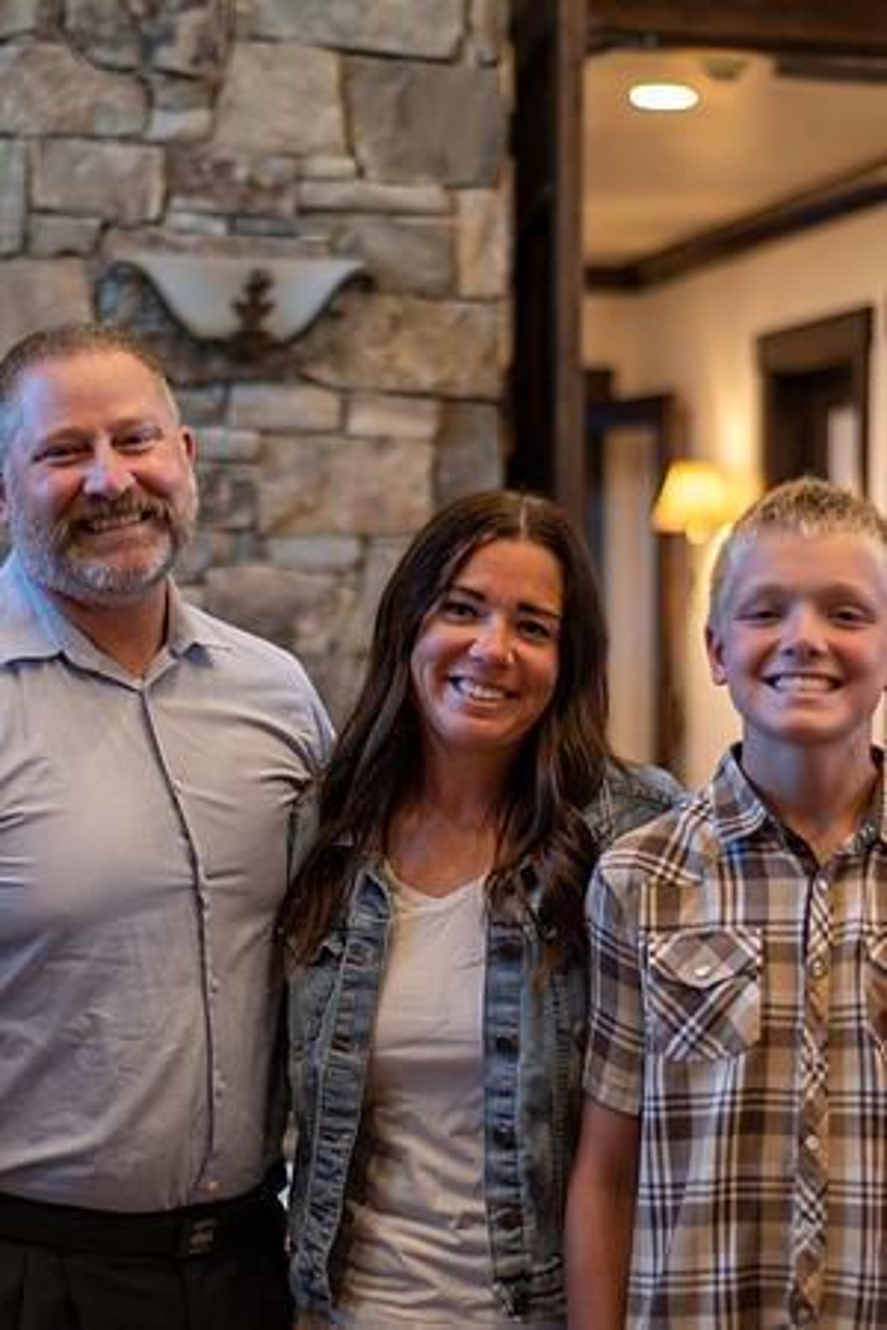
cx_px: 444
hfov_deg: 18.2
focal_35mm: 75
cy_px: 665
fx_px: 2772
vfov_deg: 27.0
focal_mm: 50
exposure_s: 1/80
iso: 560
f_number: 1.8
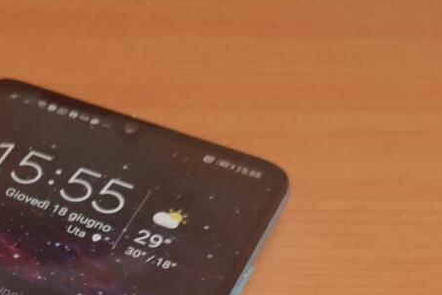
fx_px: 921
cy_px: 432
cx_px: -74
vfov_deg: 16.7
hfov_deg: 24.7
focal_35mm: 75
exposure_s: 1/33.3
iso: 250
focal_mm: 3.95
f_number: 1.8
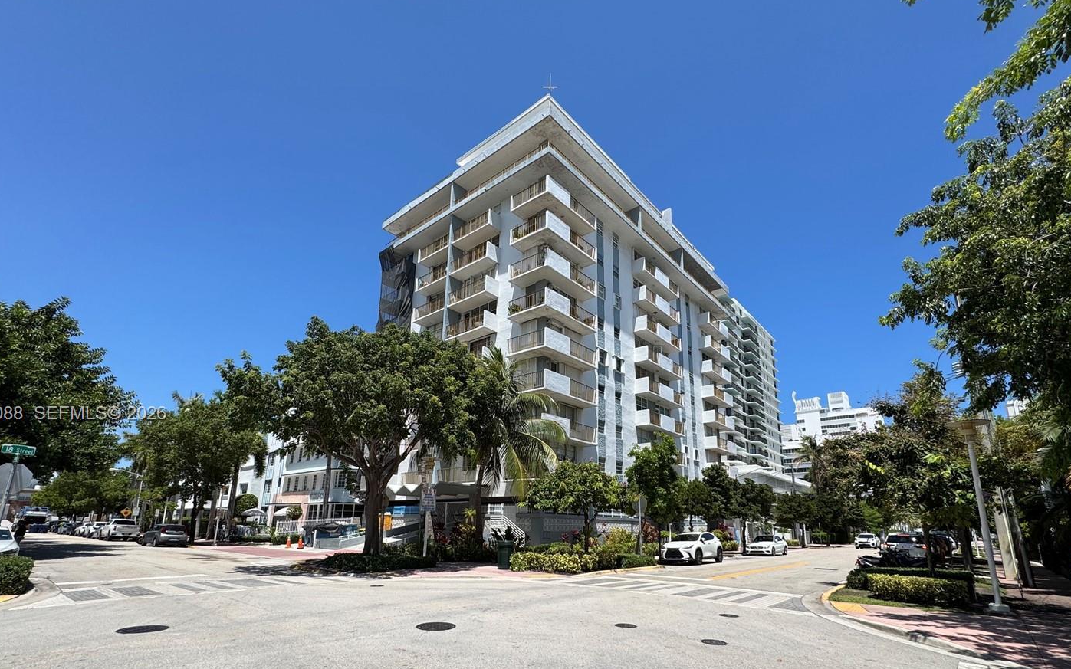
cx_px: 541
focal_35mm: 17
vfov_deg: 67.0
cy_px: 415
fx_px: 496
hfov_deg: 94.4
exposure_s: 1/2146
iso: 50
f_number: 2.2
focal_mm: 2.22
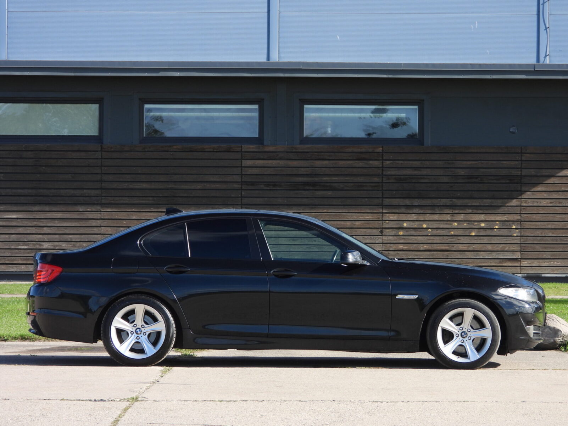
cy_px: 213
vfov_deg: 9.6
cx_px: 284
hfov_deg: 12.7
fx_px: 2544
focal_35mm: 155
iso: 100
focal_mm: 27.9
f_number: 4
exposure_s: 1/160
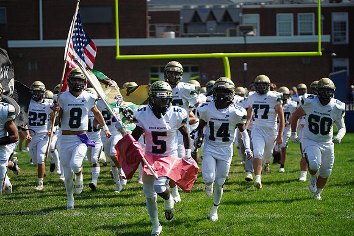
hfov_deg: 17.1
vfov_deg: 11.4
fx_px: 1180
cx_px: 177
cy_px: 118
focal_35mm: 120
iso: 400
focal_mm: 120
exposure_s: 1/5000
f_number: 2.8
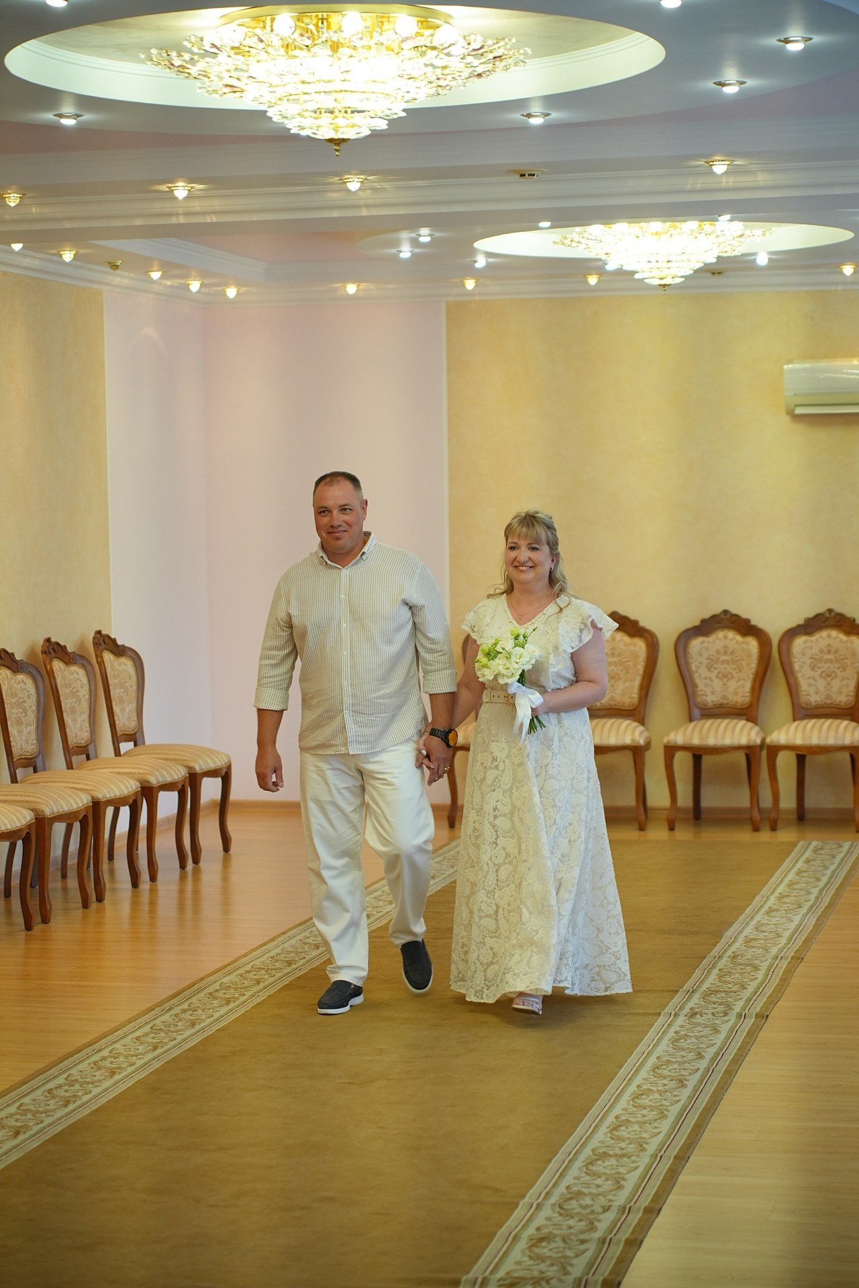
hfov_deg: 18.2
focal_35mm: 75
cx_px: 430
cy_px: 644
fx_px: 2684
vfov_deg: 27.0
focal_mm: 75
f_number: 2.8
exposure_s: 1/125
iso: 400
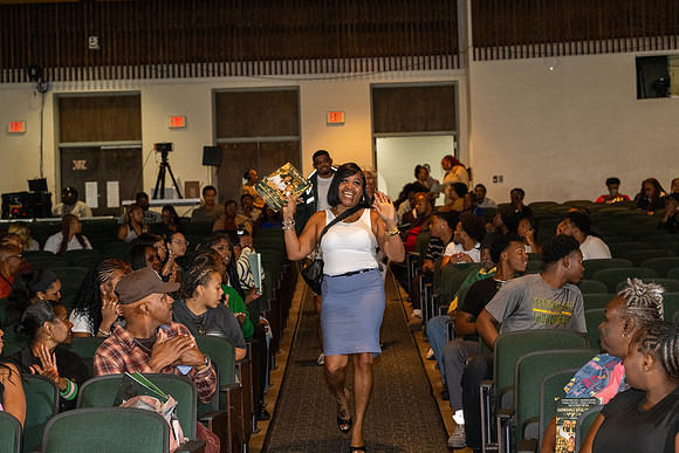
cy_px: 226
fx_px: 1321
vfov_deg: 19.5
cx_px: 340
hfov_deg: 28.8
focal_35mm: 70
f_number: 5.6
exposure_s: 1/200
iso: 3200
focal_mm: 70
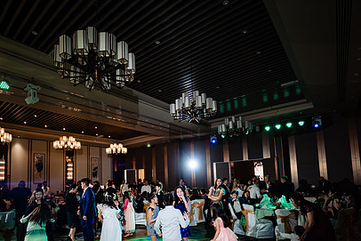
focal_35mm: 20
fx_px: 201
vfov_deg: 60.1
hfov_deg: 83.6
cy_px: 166
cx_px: 159
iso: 800
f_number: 2.8
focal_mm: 14
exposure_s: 1/160
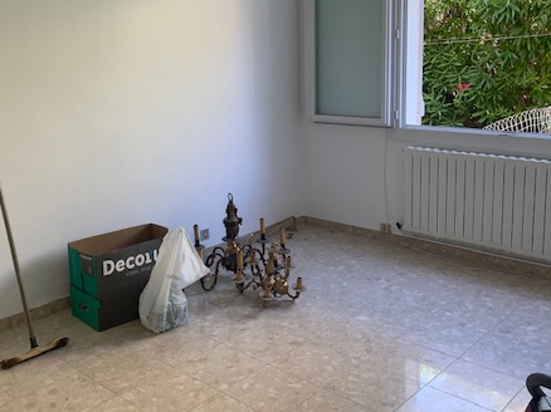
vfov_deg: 37.4
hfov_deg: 48.8
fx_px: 605
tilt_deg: -8.8
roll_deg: +1.1
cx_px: 235
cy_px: 149
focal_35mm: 38
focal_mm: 4.25
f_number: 1.8
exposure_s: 1/121
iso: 64
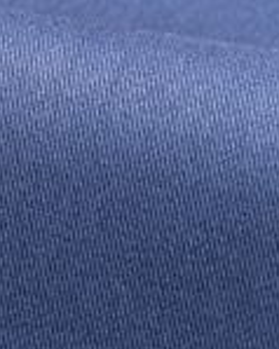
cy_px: 217
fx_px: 3348
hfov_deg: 4.8
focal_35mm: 324
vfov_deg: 6.0
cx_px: -60
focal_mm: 85
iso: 160
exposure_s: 1/100
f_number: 8
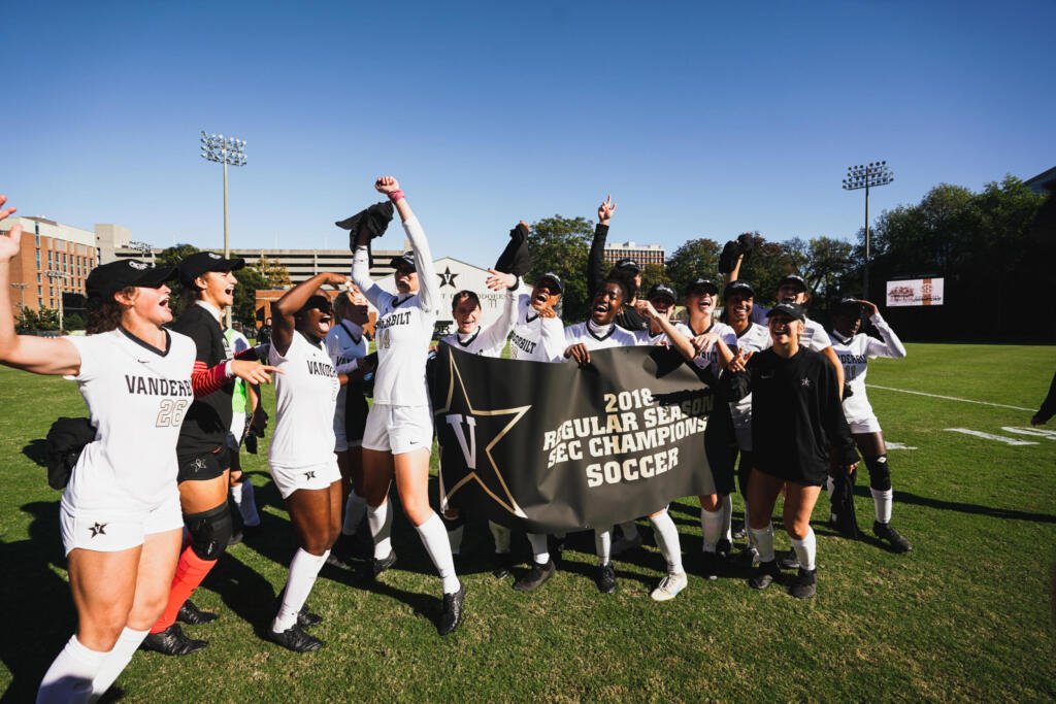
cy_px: 352
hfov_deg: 96.7
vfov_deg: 73.8
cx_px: 528
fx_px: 469
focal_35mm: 16
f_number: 4.5
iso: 320
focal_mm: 16
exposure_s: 1/2000
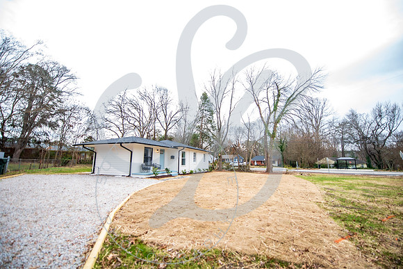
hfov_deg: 104.2
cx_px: 202
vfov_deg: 81.2
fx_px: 157
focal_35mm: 14
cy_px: 134
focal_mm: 14
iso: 200
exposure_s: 1/400
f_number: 2.8
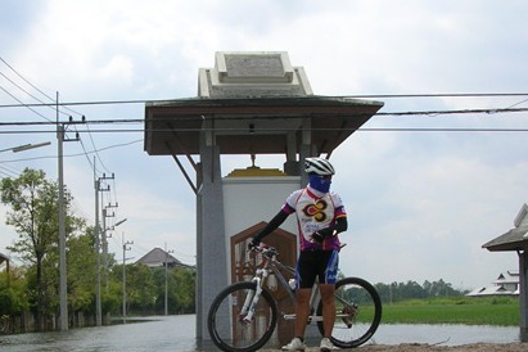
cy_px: 261
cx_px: 186
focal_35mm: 62
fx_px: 909
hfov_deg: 32.2
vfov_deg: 21.7
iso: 71
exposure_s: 1/588
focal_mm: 5.8
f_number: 5.6
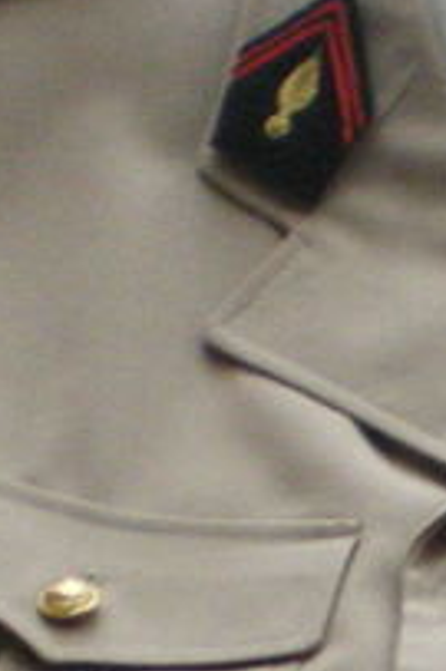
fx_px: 3630
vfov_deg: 10.3
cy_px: 932
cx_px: 578
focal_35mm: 195
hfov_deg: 7.0
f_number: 3.1
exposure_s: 1/50
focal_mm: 6.3
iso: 400
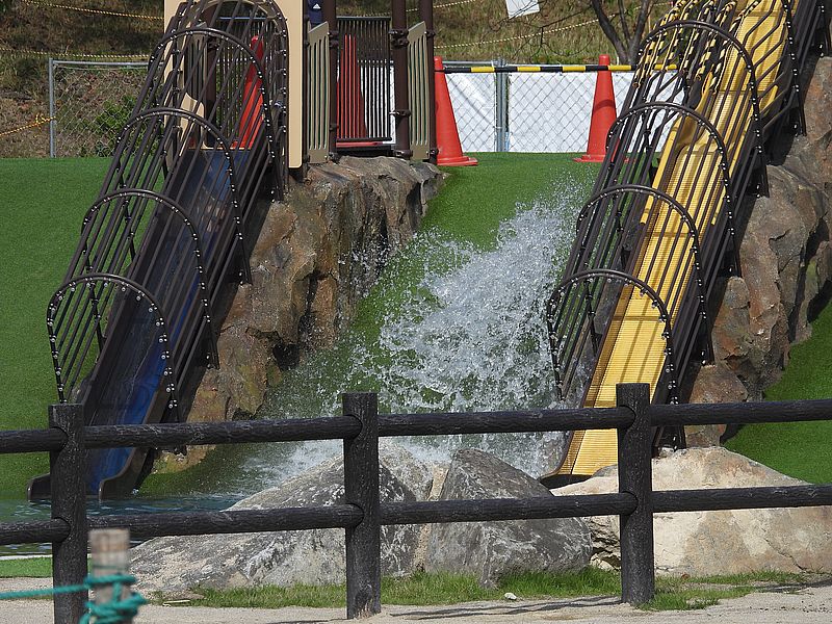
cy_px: 312
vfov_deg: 2.7
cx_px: 416
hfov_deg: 3.6
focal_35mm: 550
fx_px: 13219
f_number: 5
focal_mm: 98.1
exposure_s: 1/640
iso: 100
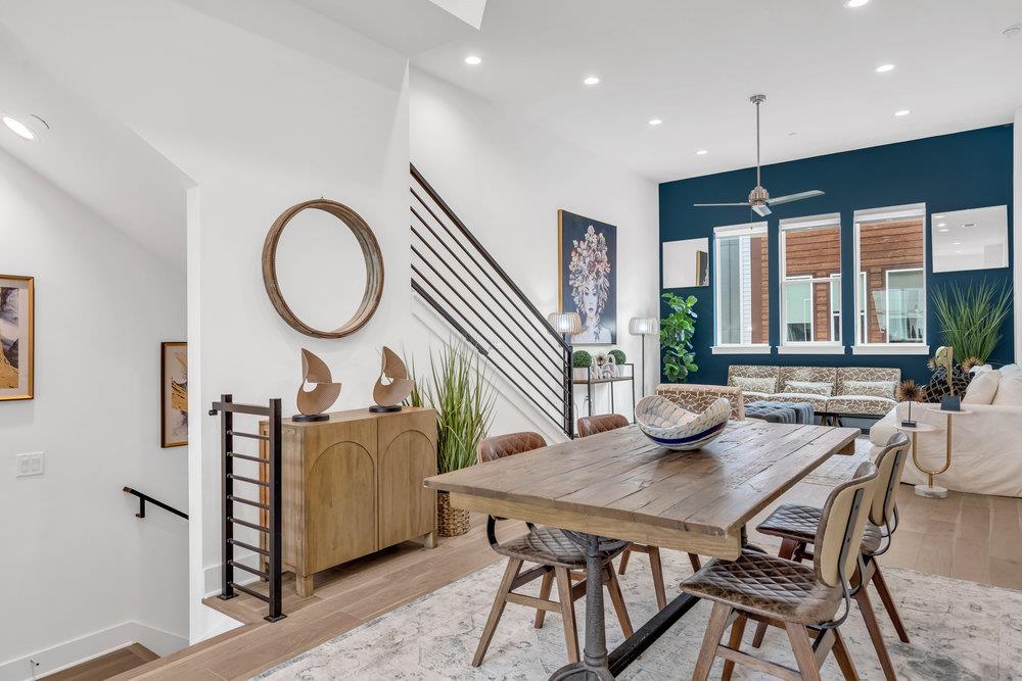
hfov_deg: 78.6
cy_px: 340
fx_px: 625
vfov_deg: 57.2
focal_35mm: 22
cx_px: 511
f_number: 8
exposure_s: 1/5
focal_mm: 22
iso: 100
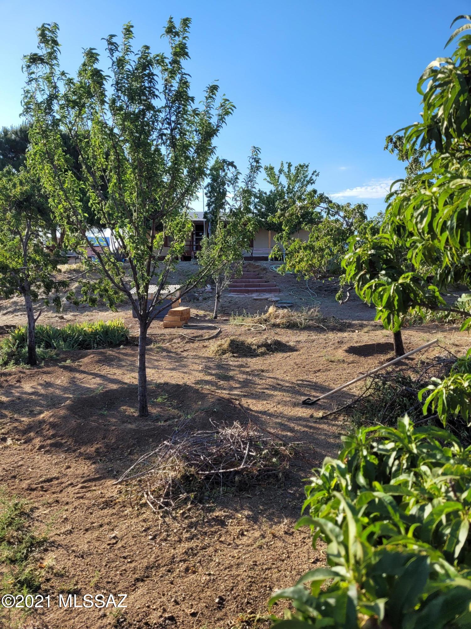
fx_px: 472
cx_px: 236
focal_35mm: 26
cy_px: 314
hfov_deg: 53.1
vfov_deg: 67.3
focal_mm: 5.4
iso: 40
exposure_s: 1/1314
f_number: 1.8
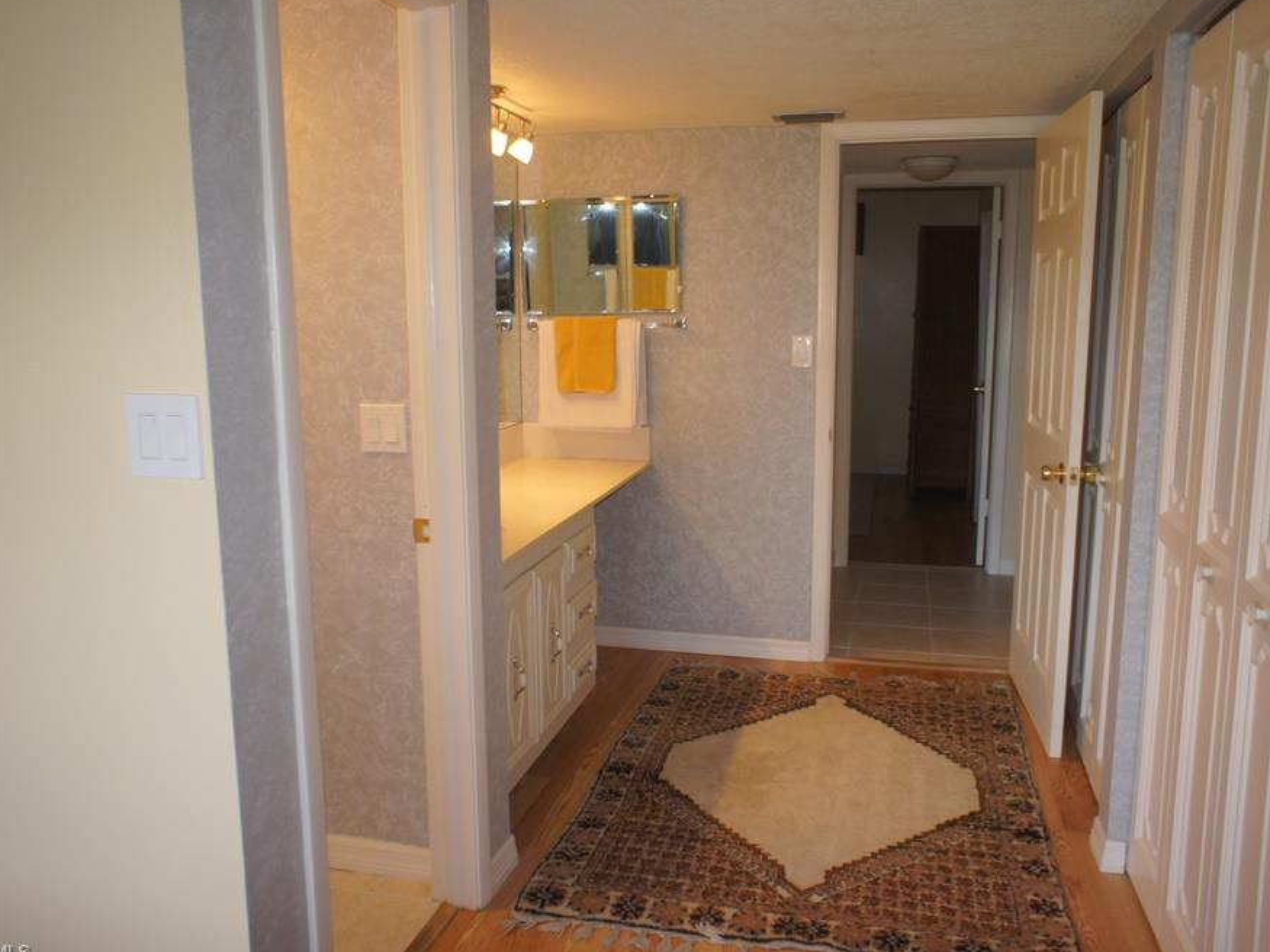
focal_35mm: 27
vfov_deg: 51.3
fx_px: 990
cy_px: 472
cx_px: 666
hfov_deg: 65.3
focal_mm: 16
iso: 200
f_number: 3.2
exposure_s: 1/80
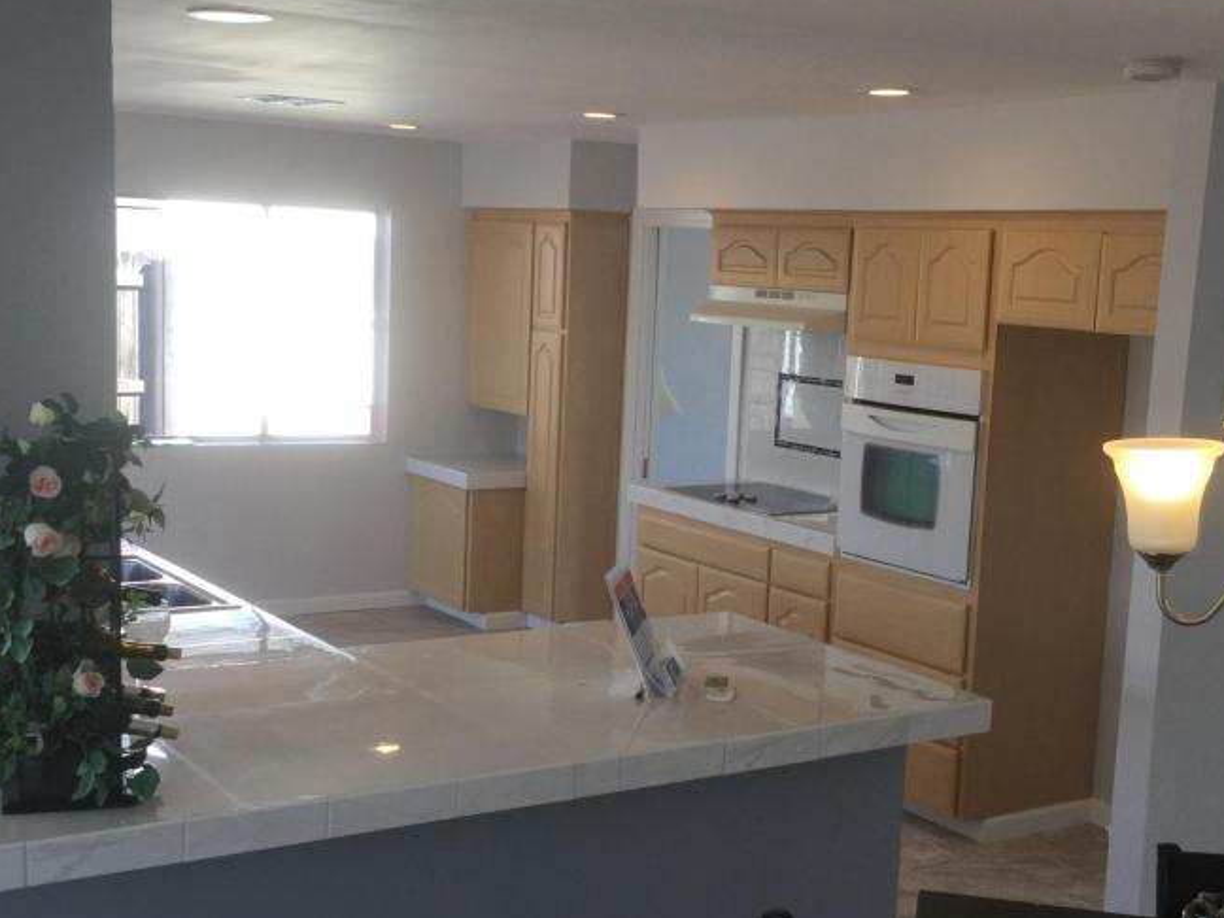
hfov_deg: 38.8
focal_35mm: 49
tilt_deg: -9.2
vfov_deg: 29.6
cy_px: 521
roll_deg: -3.2
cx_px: 706
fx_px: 1733
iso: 40
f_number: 2.4
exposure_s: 1/120
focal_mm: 3.3
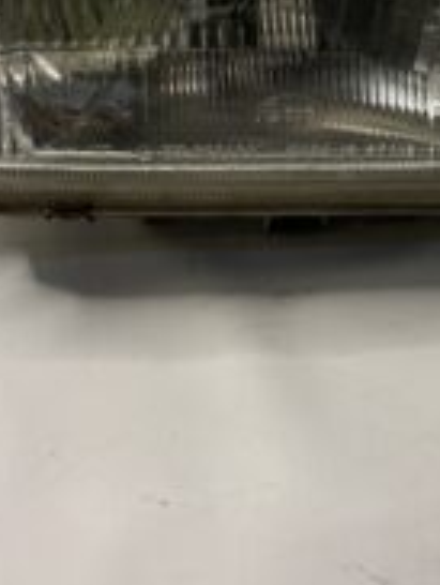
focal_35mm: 57
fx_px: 964
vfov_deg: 31.5
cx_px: 305
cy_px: 19
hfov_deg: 25.5
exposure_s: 1/100
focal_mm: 5.96
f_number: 1.6
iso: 125
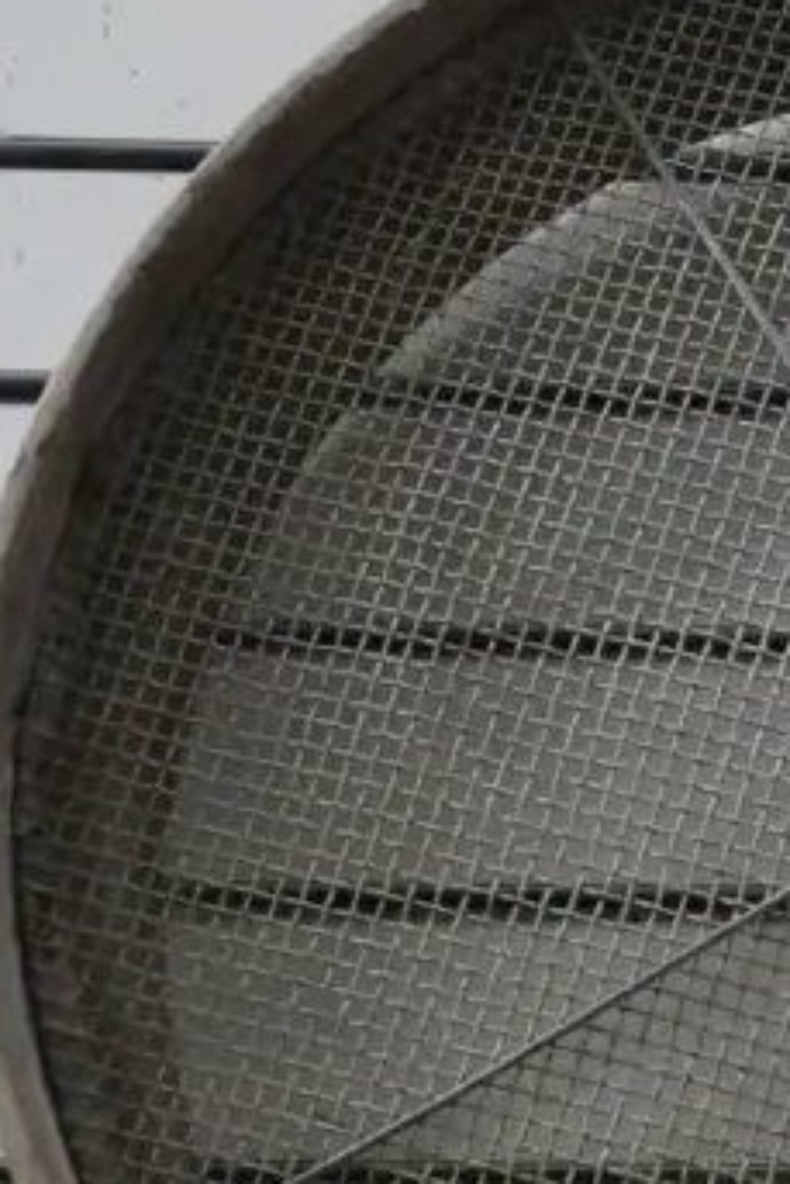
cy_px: 866
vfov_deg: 23.2
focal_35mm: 87
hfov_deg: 14.8
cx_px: 1121
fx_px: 2861
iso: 6400
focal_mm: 14
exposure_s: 1/400
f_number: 5.6
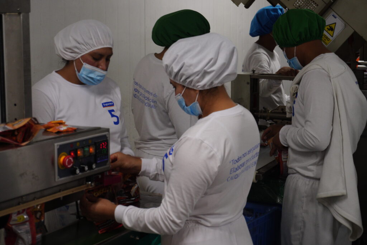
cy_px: 122
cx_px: 184
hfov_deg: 27.0
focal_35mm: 75
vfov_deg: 18.2
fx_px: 765
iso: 800
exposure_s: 1/80
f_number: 5.6
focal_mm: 50
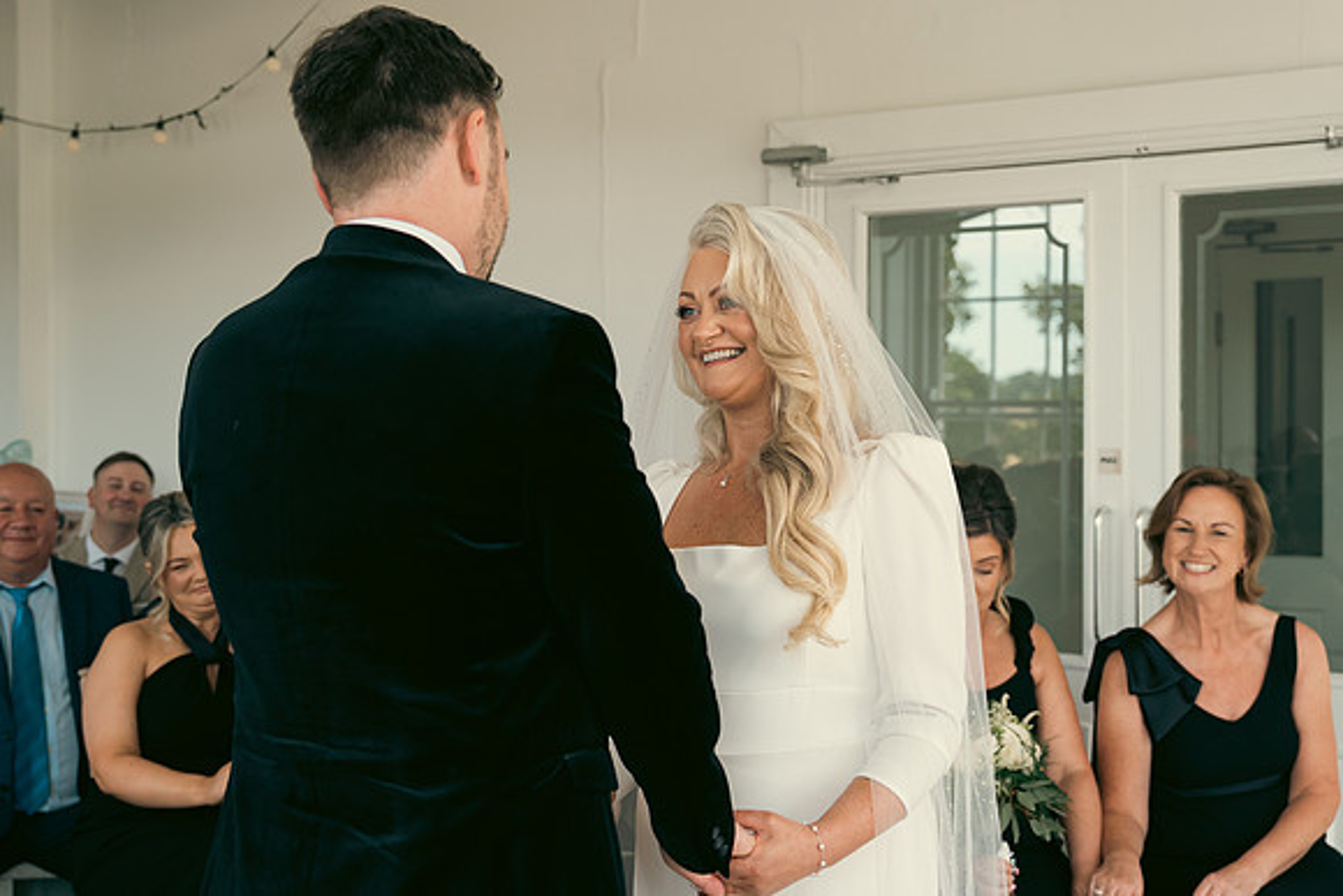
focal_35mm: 55
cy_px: 448
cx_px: 672
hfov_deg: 36.2
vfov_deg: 24.6
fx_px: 2052
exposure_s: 1/160
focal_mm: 37
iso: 250
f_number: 3.5
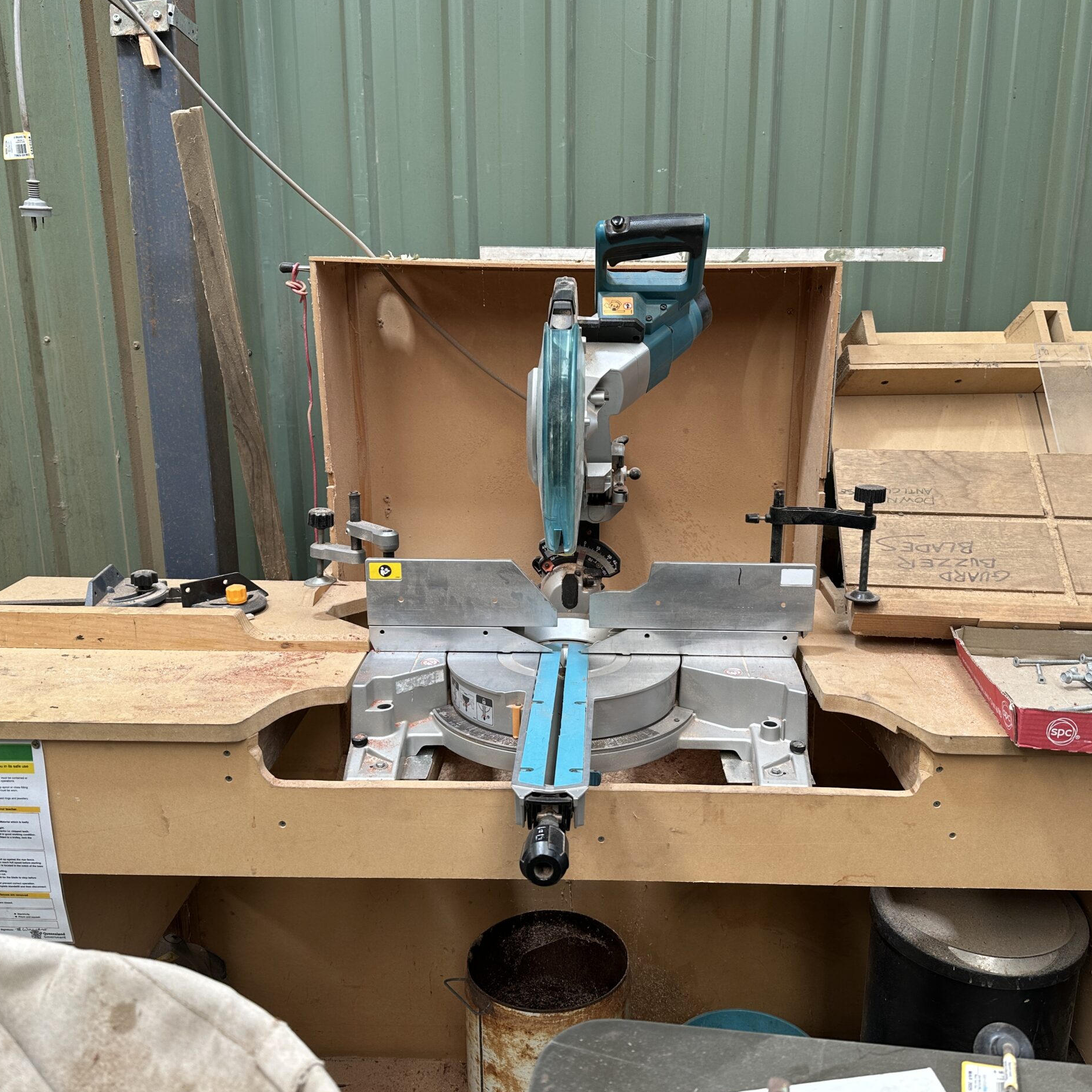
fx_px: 1035
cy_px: 545
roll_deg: -0.5
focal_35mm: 29
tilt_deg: -14.3
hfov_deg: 55.5
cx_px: 600
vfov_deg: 55.6
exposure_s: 1/150
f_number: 1.78
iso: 64
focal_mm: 6.86
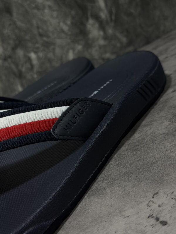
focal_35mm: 48
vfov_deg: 39.7
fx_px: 325
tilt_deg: -21.4
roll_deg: +25.8
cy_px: 117
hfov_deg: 30.3
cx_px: 88
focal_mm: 6.76
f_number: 1.78
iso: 320
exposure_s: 1/40
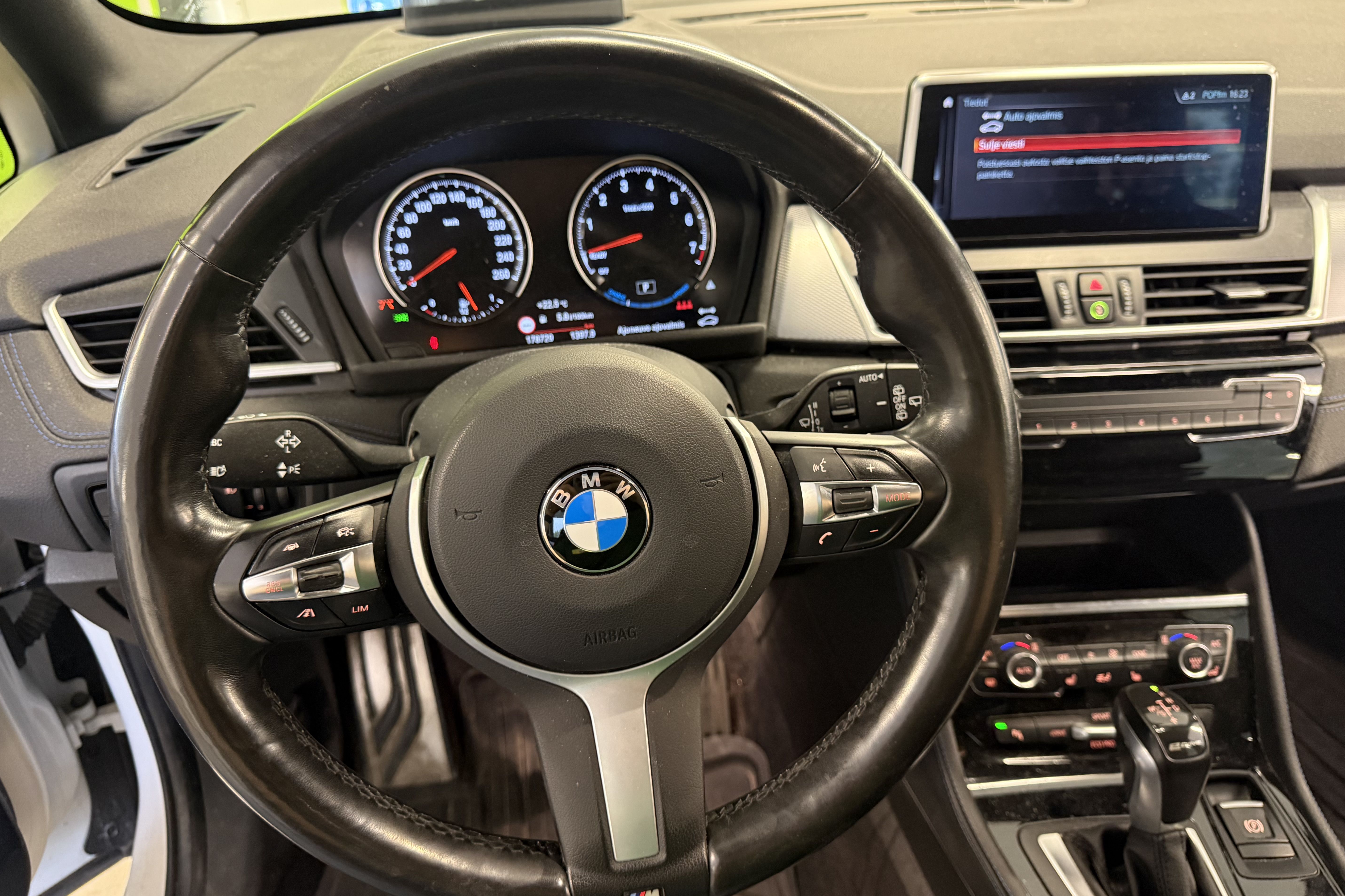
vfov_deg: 51.3
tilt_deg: -31.1
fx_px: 934
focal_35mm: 25
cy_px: 459
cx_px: 673
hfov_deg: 71.5
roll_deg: +2.1
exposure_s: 1/33
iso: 640
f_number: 1.78
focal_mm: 6.76
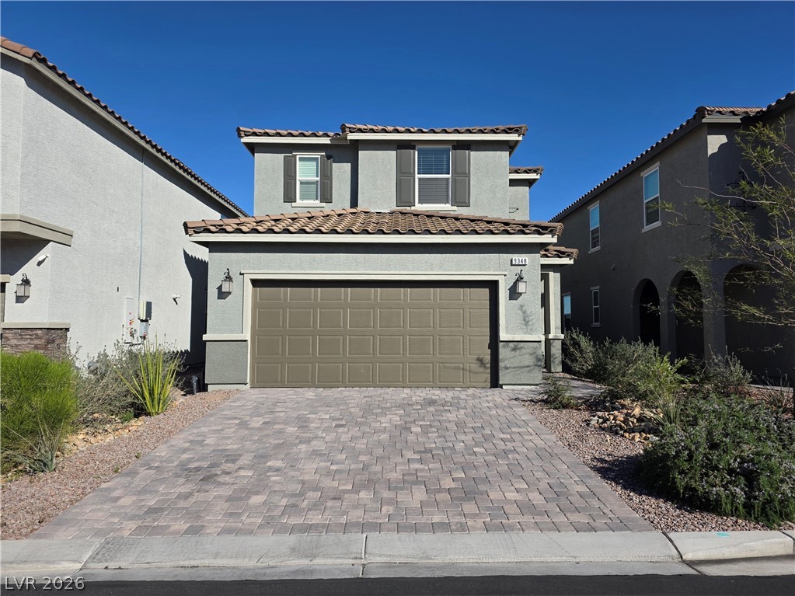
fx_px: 528
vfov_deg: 58.9
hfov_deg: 73.9
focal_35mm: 23
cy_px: 298
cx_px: 398
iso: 80
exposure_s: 1/10000
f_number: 1.7
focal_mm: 6.3
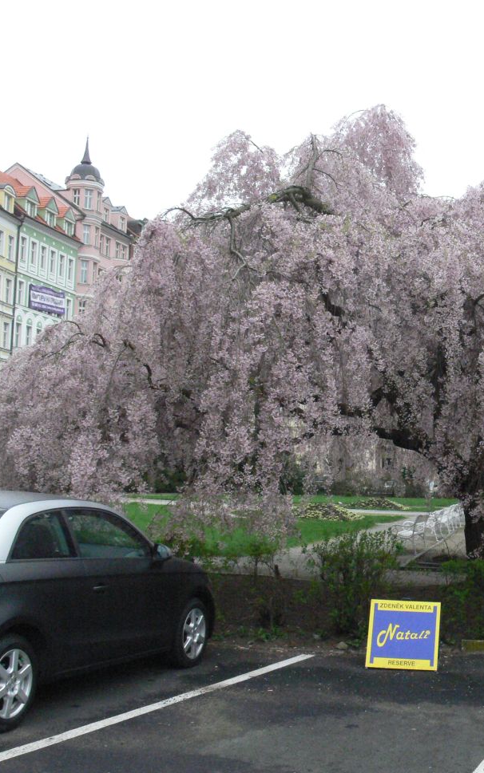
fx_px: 1055
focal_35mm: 50
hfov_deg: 24.8
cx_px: 465
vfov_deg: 40.3
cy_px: 385
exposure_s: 1/250
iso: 400
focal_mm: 7.4
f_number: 5.6
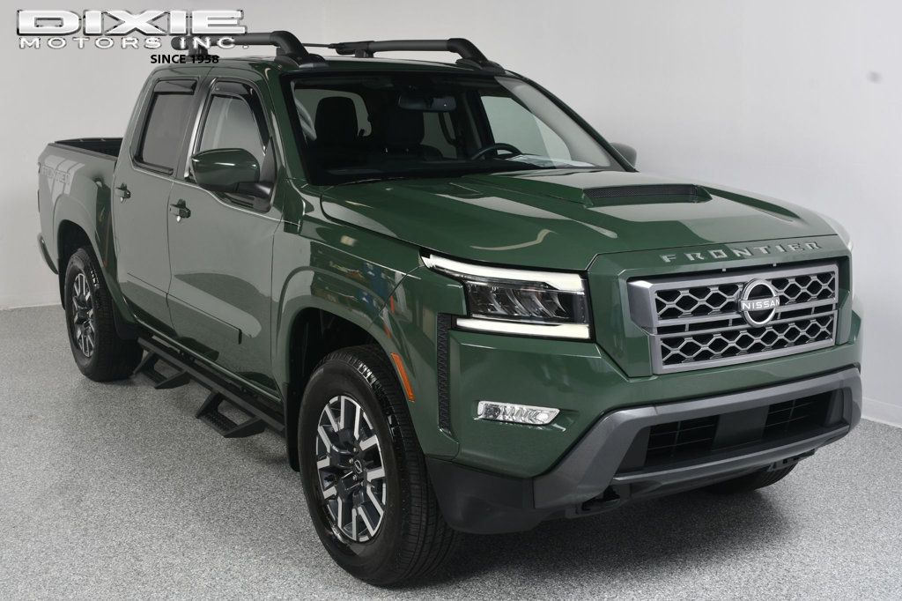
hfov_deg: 43.6
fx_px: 1127
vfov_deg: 29.8
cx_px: 451
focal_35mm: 45
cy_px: 300
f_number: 10
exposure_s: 1/160
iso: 100
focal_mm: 30
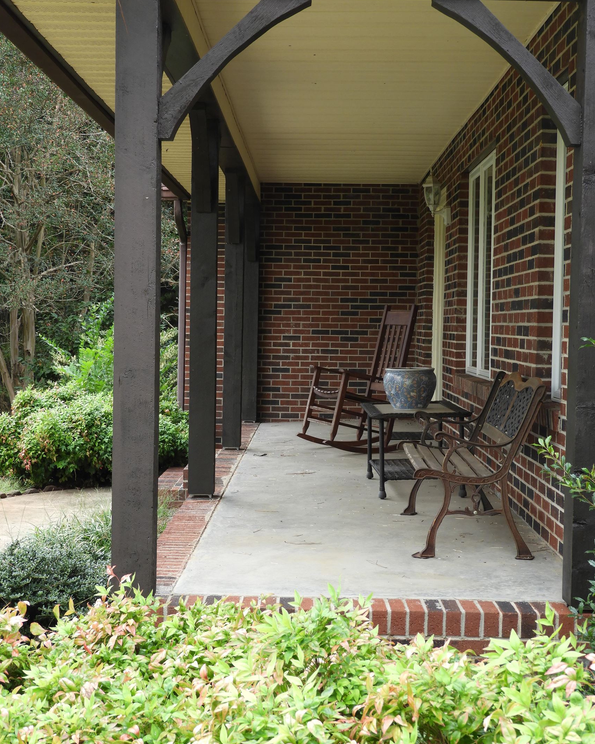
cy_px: 374
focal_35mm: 58
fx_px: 1277
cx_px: 299
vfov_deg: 32.5
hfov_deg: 26.2
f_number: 4
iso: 100
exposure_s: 1/50
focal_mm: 9.9
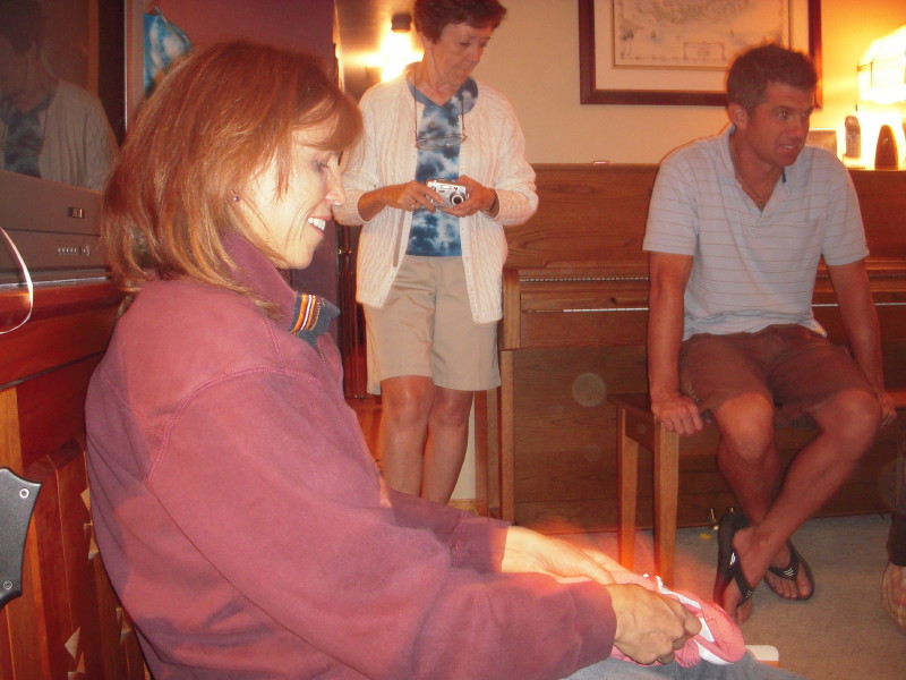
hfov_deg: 49.0
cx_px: 453
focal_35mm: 38
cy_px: 340
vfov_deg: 37.7
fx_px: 995
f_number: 3.3
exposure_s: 1/8
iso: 400
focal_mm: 6.3
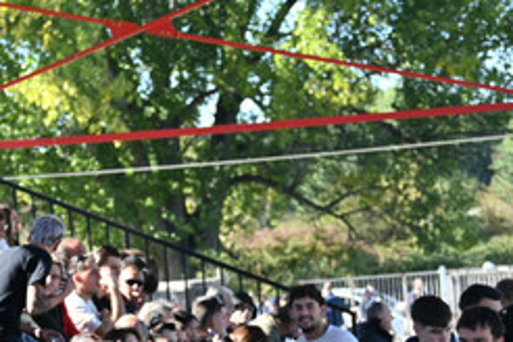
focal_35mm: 246
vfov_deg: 5.6
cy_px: 287
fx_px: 3510
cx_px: 234
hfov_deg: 8.4
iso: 100
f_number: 4.8
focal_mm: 63
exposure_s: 1/160
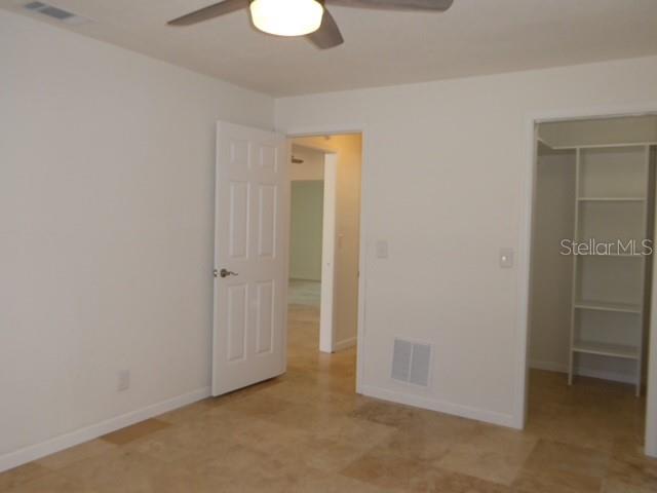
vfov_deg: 48.2
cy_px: 246
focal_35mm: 29
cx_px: 328
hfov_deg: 61.7
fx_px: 550
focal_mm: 5
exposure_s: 1/60
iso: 250
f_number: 3.5
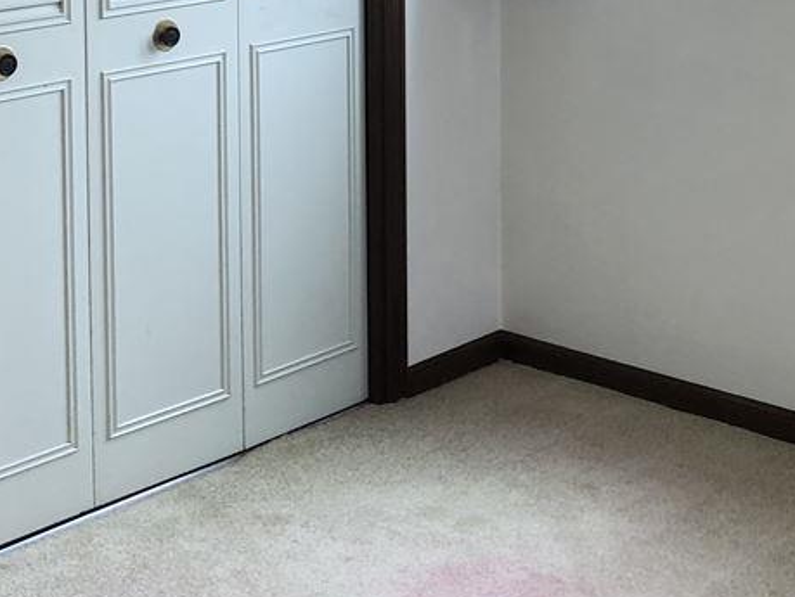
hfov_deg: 25.0
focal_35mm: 78
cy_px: -126
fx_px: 1793
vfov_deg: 18.0
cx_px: 454
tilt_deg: -3.6
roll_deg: +0.4
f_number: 1.8
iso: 25
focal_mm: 3.99
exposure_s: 1/40
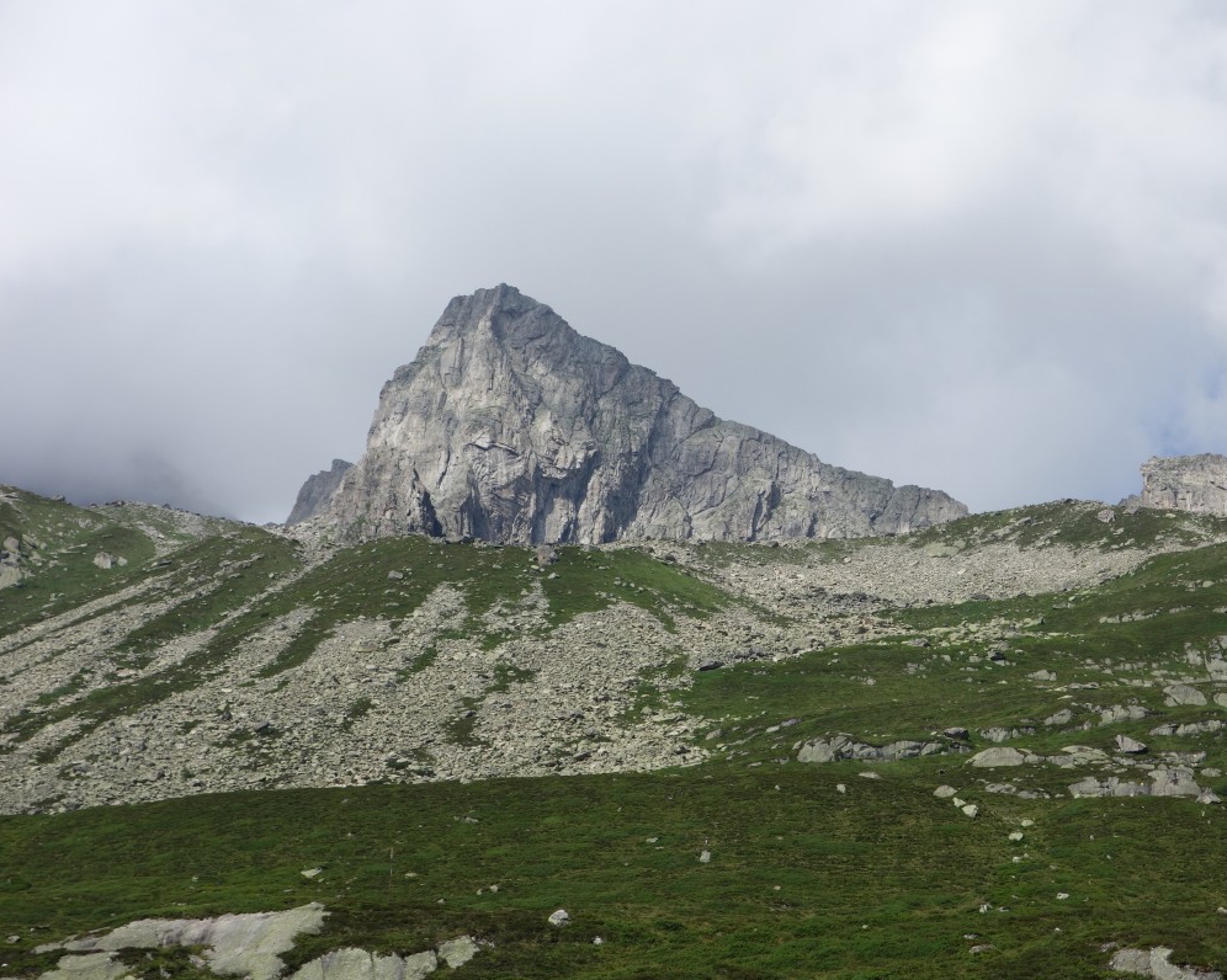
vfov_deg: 22.2
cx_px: 694
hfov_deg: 27.5
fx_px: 2505
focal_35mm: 69
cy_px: 490
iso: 125
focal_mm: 22.49
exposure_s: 1/800
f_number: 5.6
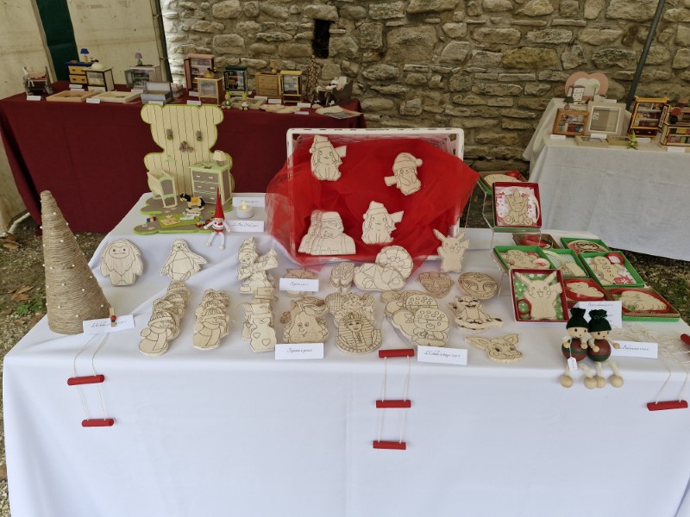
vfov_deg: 58.9
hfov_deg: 73.9
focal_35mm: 23
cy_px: 258
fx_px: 458
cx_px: 345
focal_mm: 5.54
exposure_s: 1/180
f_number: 1.8
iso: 50
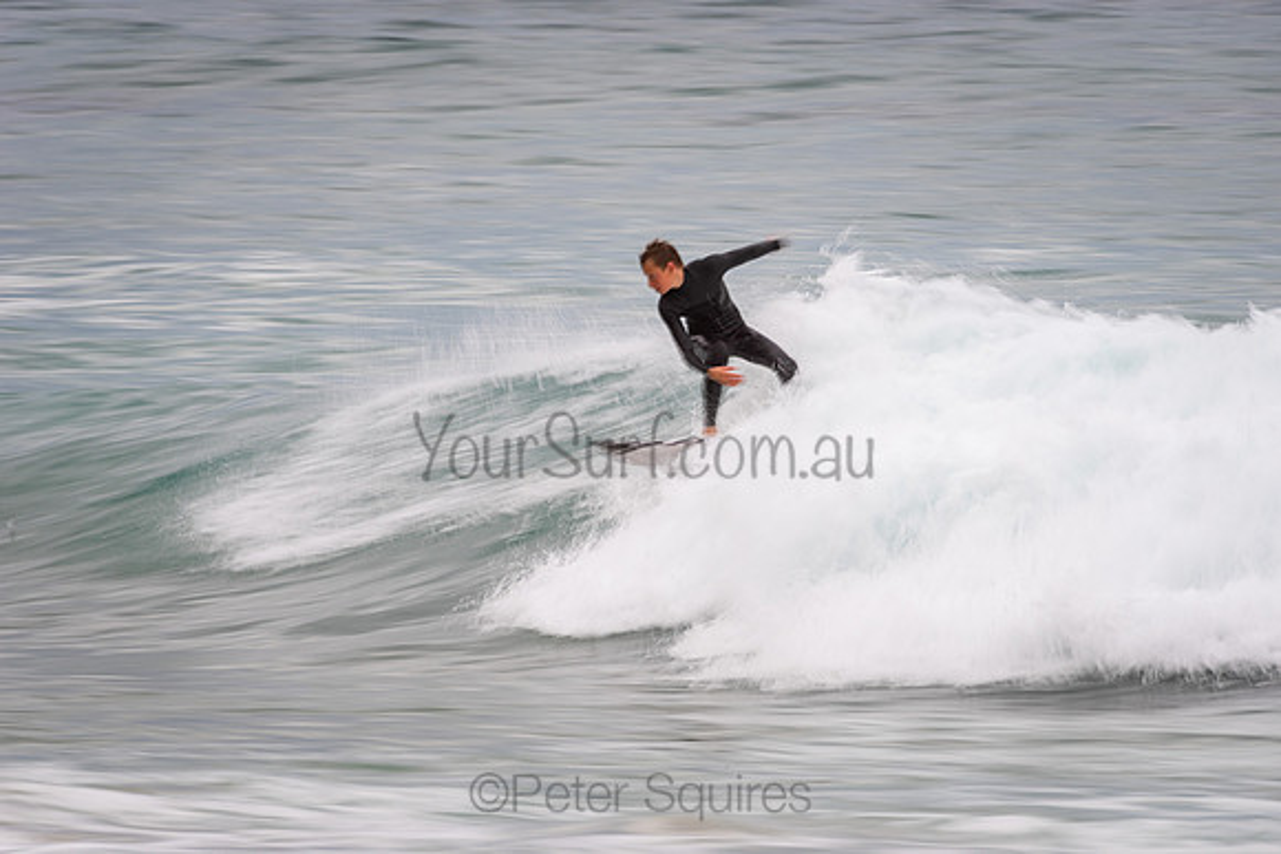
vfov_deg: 2.8
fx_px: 17795
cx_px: 640
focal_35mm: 500
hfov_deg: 4.1
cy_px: 427
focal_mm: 500
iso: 64
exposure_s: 1/20
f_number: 14
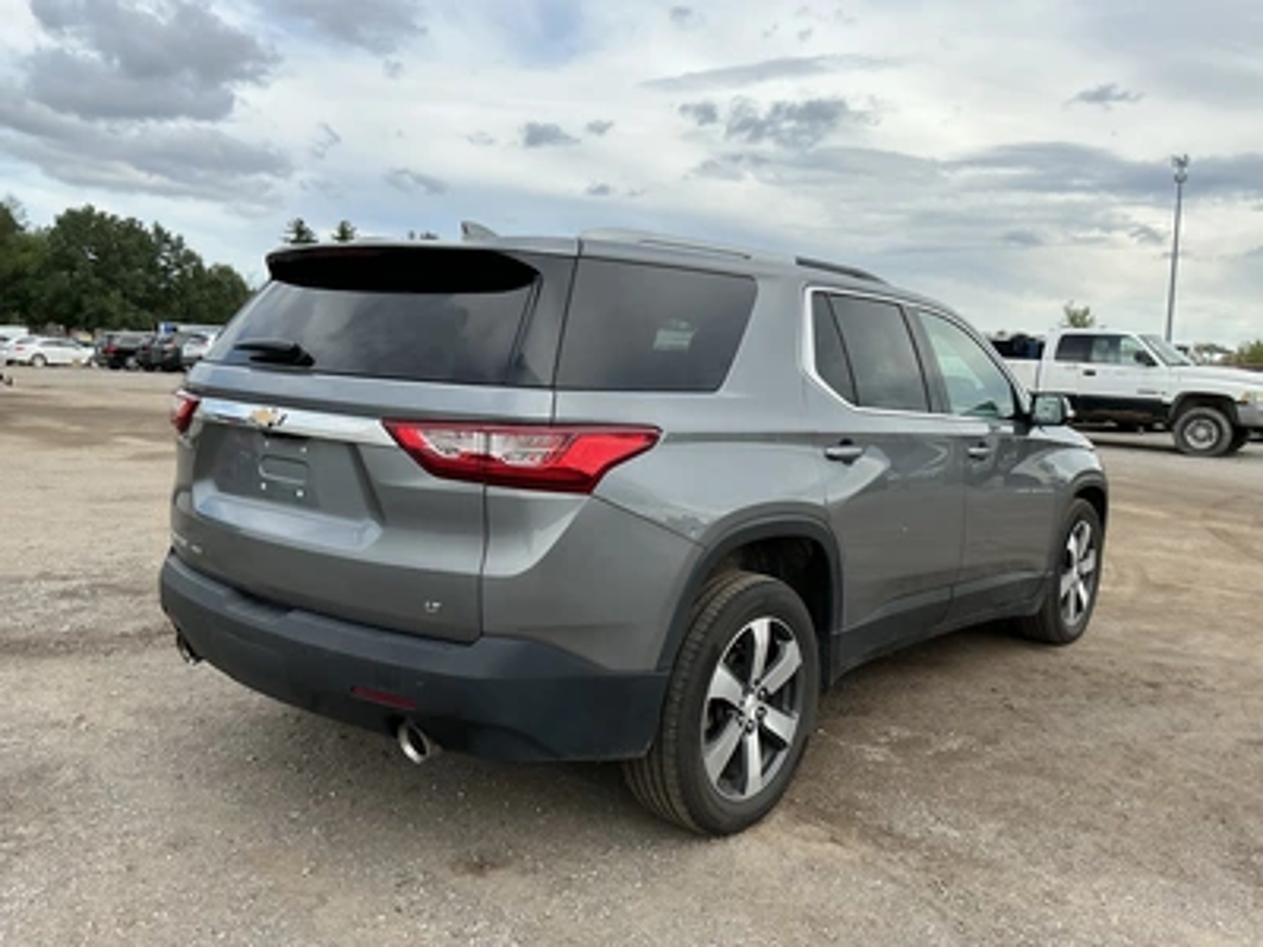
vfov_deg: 49.7
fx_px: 1022
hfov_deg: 63.4
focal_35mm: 28
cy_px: 474
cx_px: 632
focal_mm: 3
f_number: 1.8
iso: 25
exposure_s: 1/1144
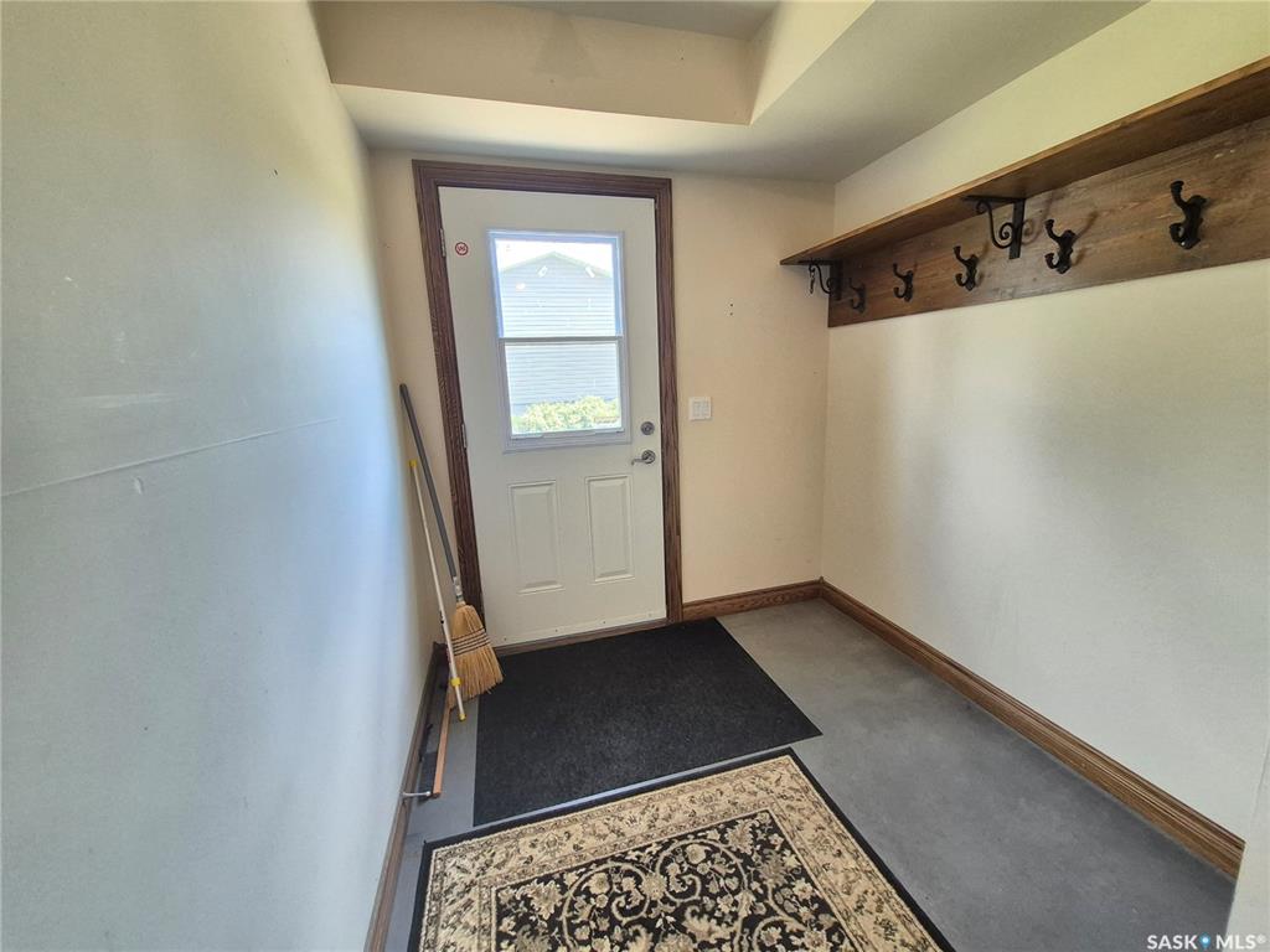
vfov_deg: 89.9
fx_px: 477
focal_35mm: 13
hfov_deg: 106.2
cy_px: 476
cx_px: 635
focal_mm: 1.74
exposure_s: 1/60
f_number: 2.2
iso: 125
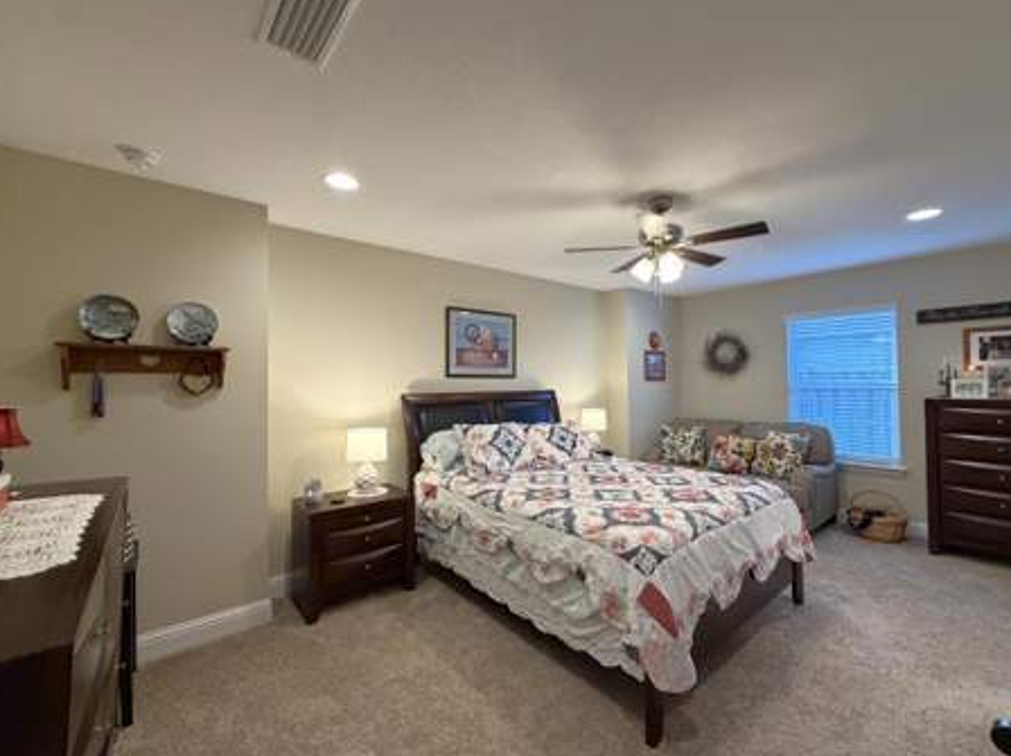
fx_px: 438
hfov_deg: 98.2
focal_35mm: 15
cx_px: 528
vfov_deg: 81.6
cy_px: 371
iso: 320
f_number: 2.2
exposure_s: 1/120
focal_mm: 2.22
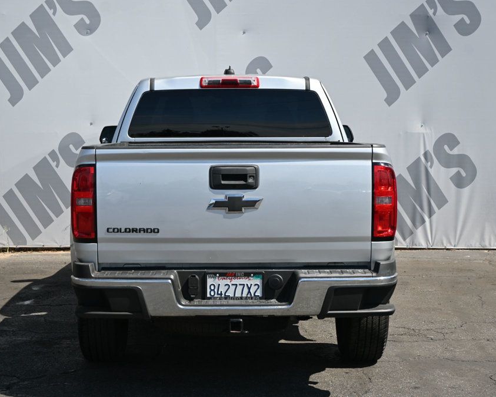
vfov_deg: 22.9
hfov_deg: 28.5
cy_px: 198
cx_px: 231
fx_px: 977
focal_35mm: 67
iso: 100
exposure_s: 1/250
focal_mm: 39
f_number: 5.6
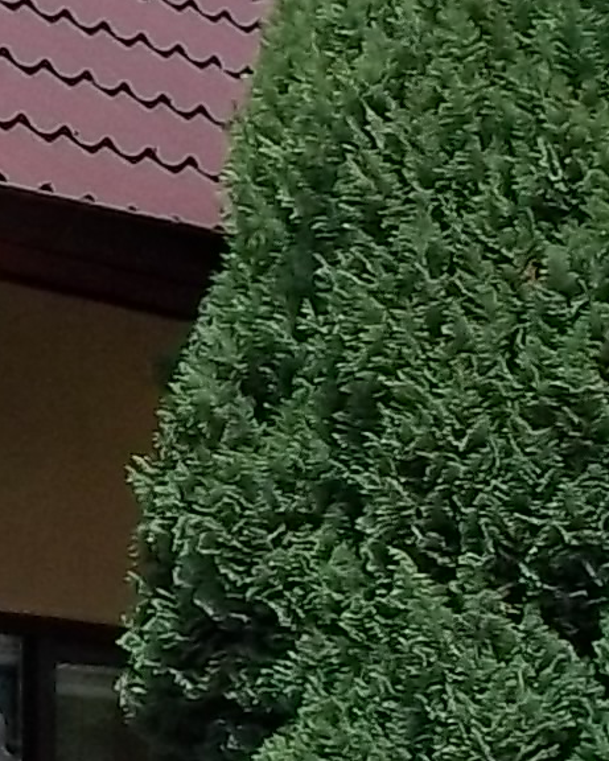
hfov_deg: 6.8
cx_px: -826
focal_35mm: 217
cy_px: 444
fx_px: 4888
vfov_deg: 8.9
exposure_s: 1/500
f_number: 5.5
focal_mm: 5.7
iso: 80
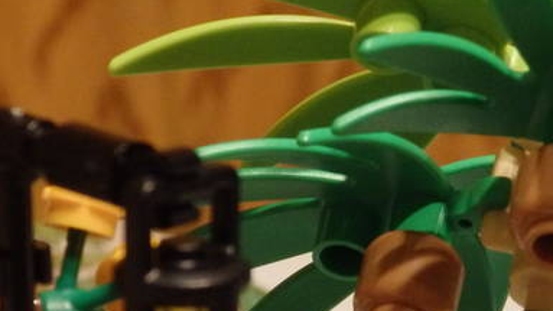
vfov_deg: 7.2
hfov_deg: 12.7
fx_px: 2477
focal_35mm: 169
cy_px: 264
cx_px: 348
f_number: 4.4
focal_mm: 11.9
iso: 800
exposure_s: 1/13
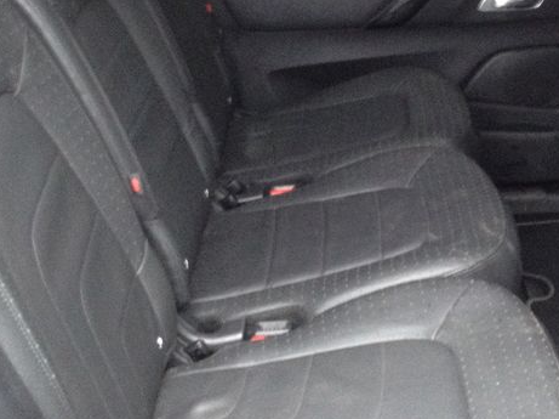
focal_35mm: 76
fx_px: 1226
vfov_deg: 19.3
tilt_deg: -21.8
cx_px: 366
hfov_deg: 25.6
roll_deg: +2.4
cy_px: 142
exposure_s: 1/15
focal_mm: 4.28
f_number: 2.4
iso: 400
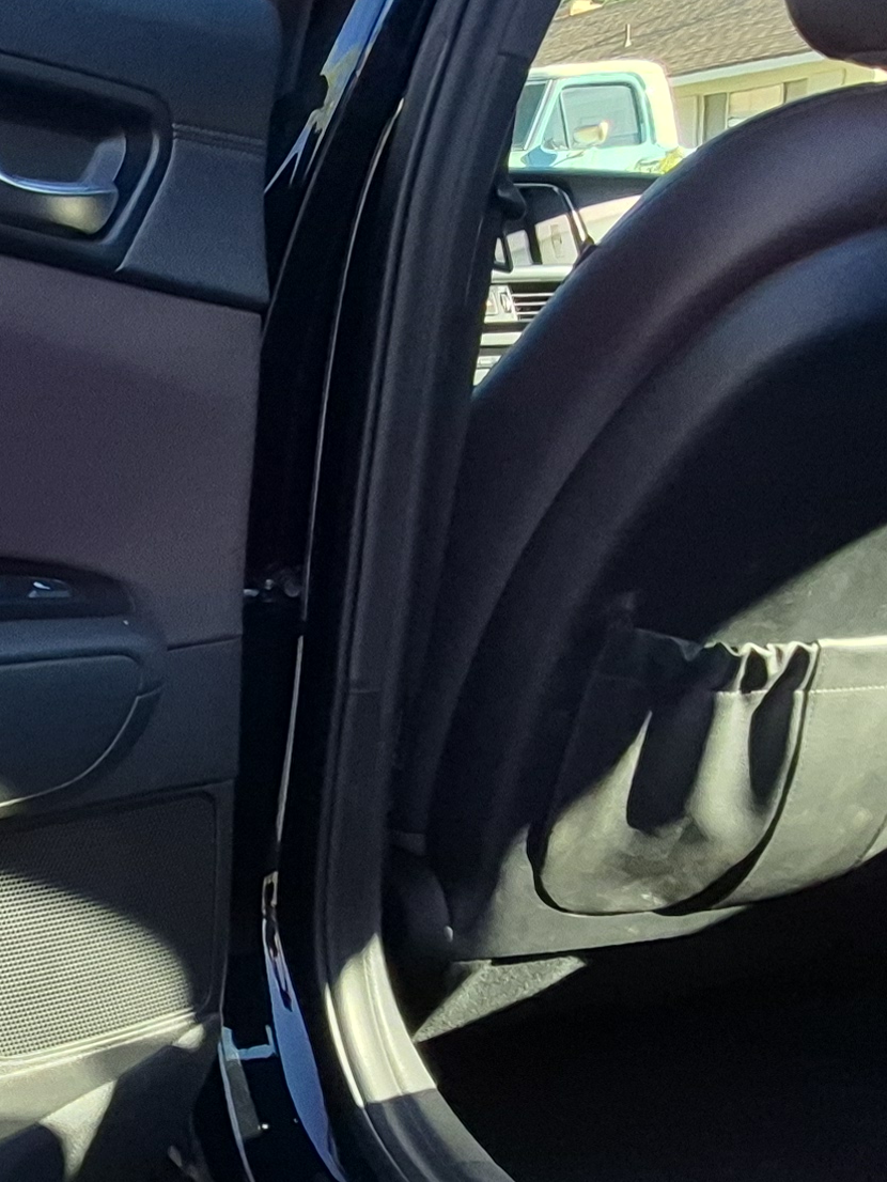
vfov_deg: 40.4
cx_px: -189
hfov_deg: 27.1
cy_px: 618
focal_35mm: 47
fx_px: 1605
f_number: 2.2
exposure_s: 1/291
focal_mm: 1.74
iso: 100
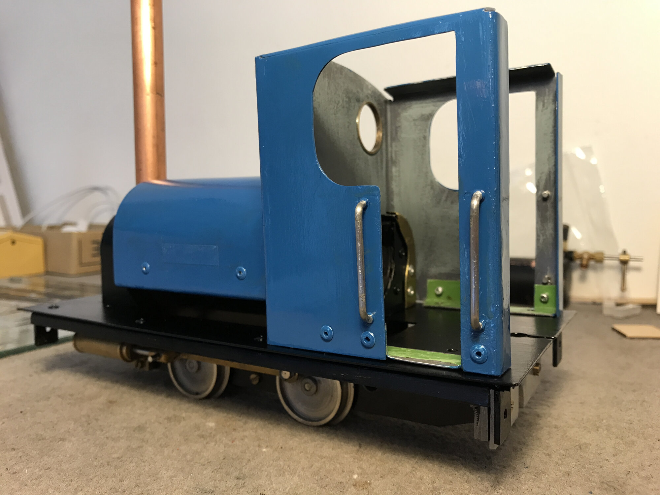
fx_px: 534
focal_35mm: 28
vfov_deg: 49.7
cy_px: 248
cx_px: 330
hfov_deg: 63.4
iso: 32
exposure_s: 1/20
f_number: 1.8
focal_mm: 3.99
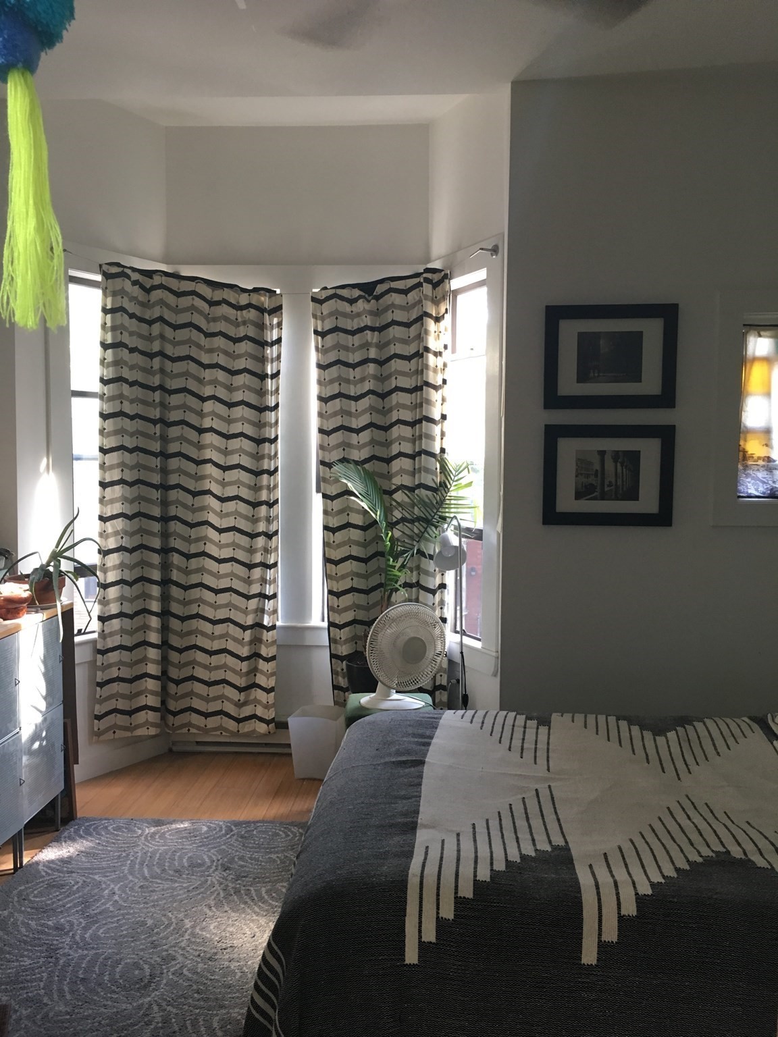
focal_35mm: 29
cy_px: 518
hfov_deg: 48.2
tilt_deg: -4.1
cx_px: 389
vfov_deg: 61.7
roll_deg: +0.0
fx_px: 869
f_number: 2.2
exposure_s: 1/30
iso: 100
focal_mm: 4.15
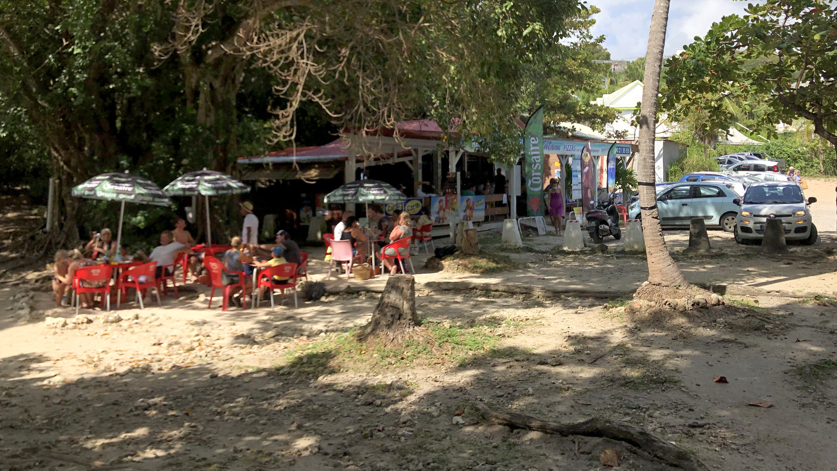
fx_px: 688
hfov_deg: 62.6
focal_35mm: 31
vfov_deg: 37.5
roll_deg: +1.2
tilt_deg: +0.6
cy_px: 173
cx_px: 420
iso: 20
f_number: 1.8
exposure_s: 1/3003
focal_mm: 4
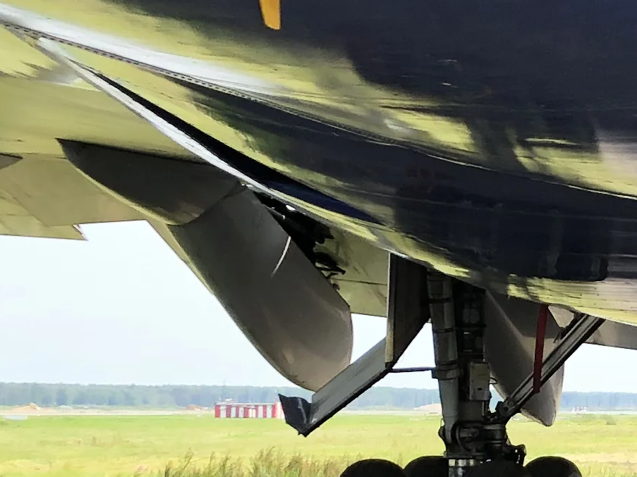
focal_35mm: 125
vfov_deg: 11.8
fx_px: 2300
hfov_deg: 15.4
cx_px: 704
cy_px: 368
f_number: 1.8
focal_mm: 4
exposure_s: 1/397
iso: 20
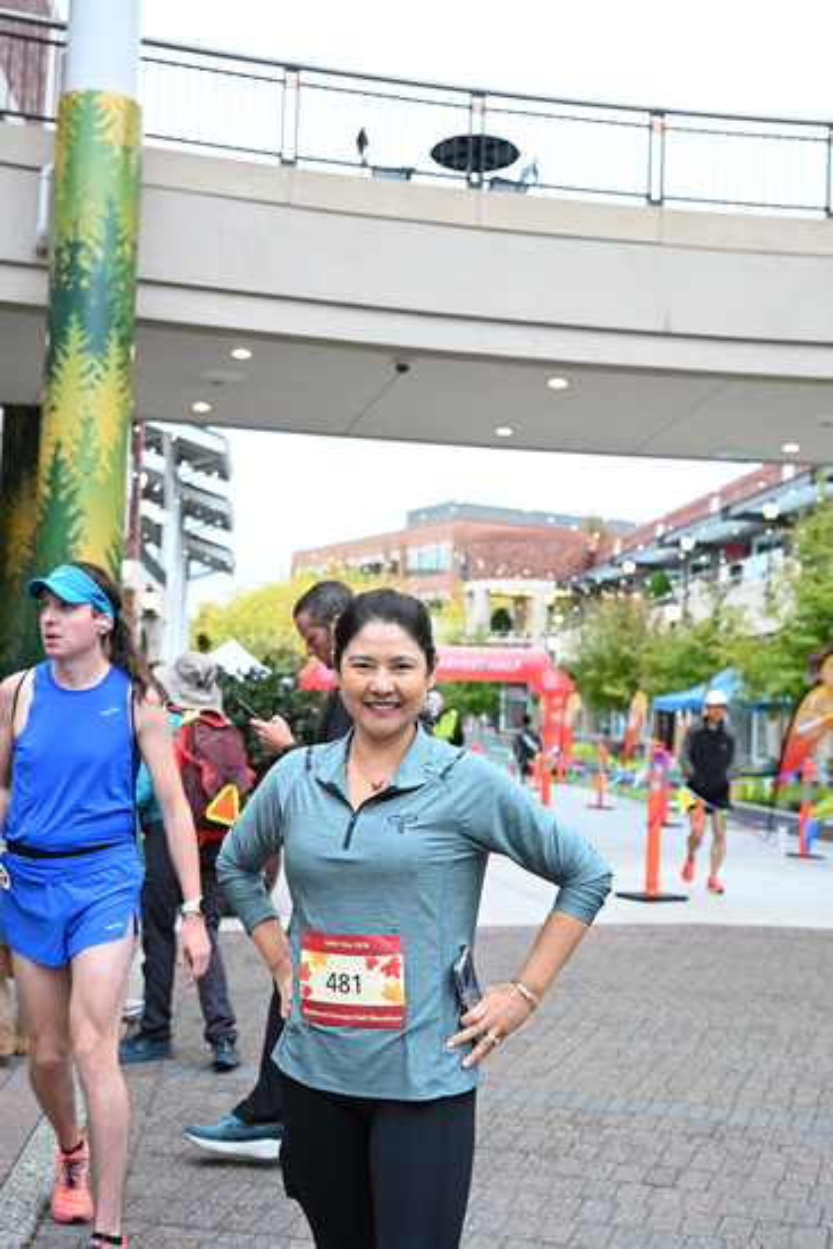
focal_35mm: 42
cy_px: 624
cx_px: 416
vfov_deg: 46.4
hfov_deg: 31.9
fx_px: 1457
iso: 3200
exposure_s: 1/500
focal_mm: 42
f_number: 4
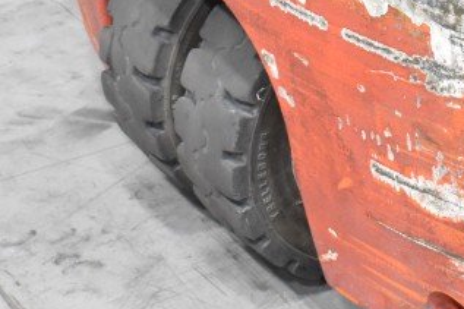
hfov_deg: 12.3
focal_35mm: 165
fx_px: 2124
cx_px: 504
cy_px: -120
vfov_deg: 8.2
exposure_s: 1/25
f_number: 4.5
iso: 1600
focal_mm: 29
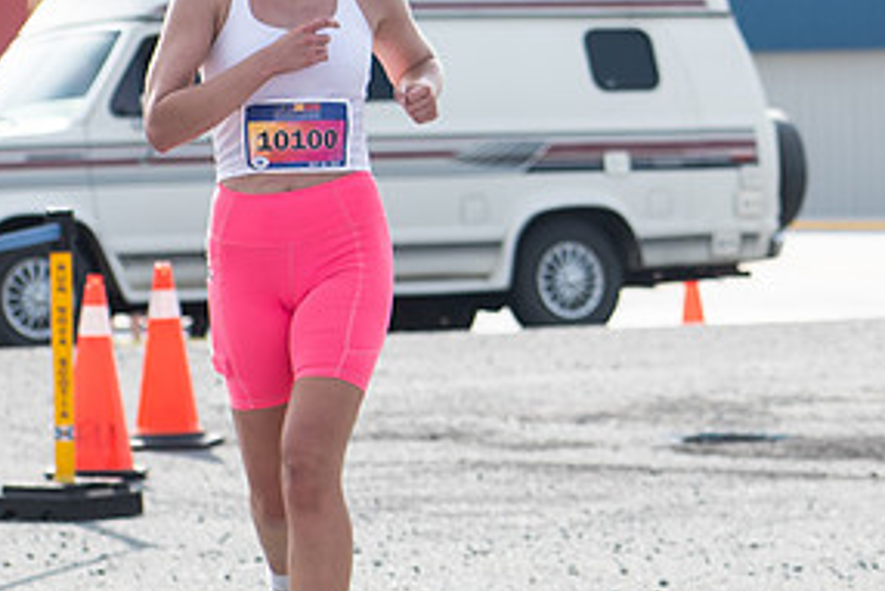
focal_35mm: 250
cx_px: 1080
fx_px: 6149
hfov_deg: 8.1
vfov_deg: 5.5
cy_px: -89
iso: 250
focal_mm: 70
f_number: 4.5
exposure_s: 1/1600
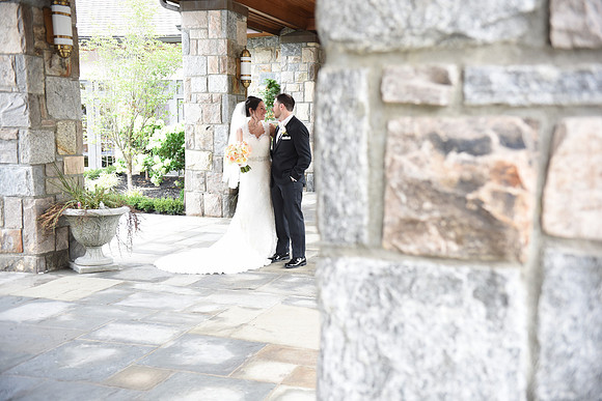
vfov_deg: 35.1
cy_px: 200
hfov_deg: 50.7
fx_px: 636
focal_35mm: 38
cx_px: 301
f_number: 4
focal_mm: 38
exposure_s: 1/200
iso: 1000
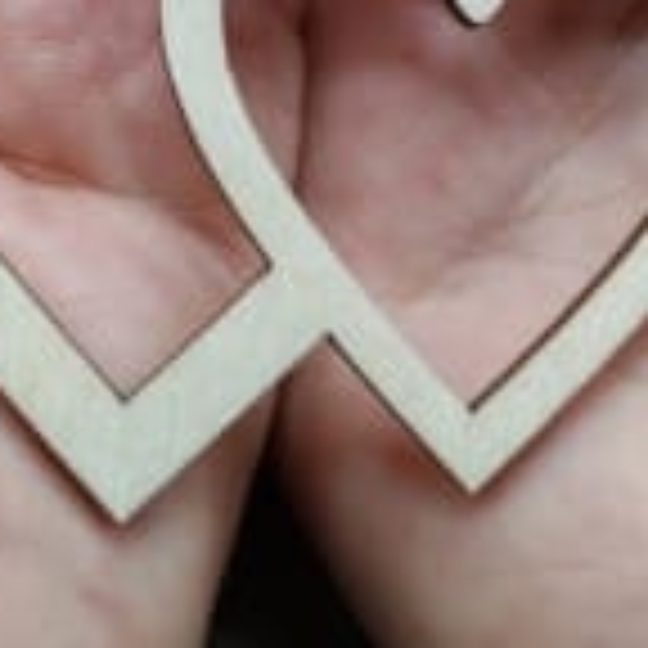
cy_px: -92
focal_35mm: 83
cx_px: 194
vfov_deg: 19.8
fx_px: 1758
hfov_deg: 20.8
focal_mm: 5.52
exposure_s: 1/100
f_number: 1.95
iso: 100
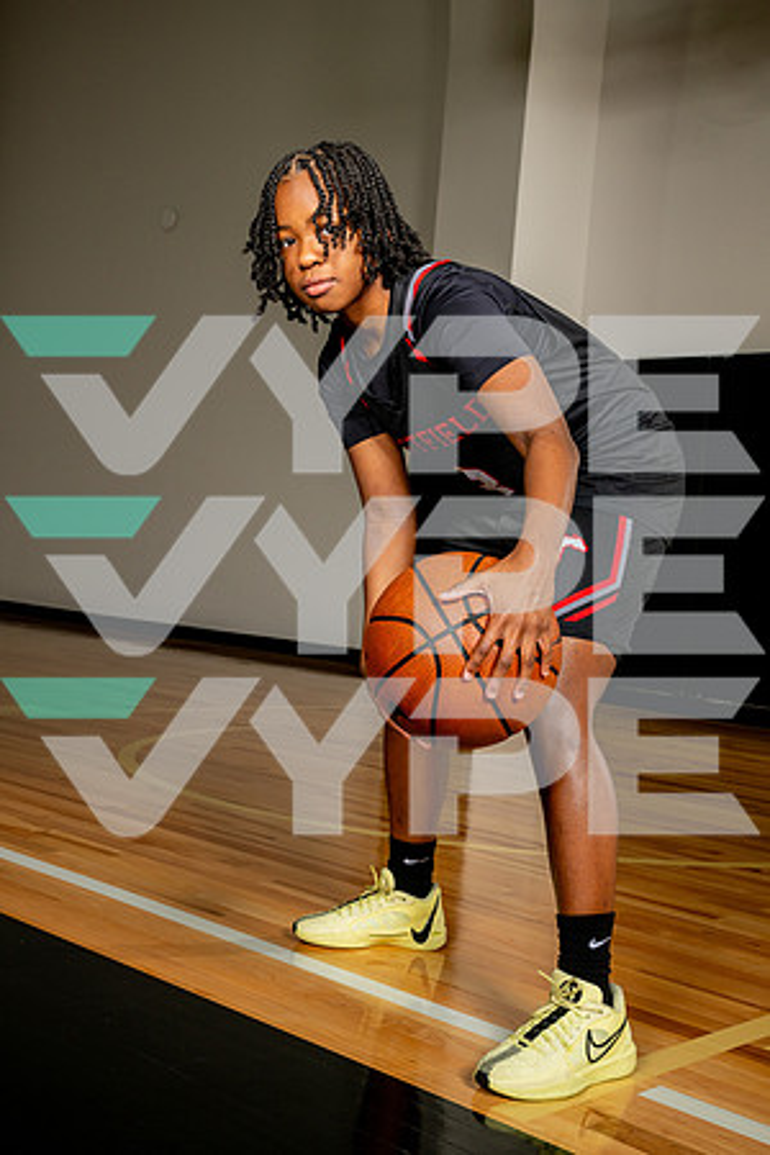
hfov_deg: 29.2
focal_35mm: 46
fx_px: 1476
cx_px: 385
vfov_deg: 42.7
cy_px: 578
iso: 250
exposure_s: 1/500
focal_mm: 46
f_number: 8
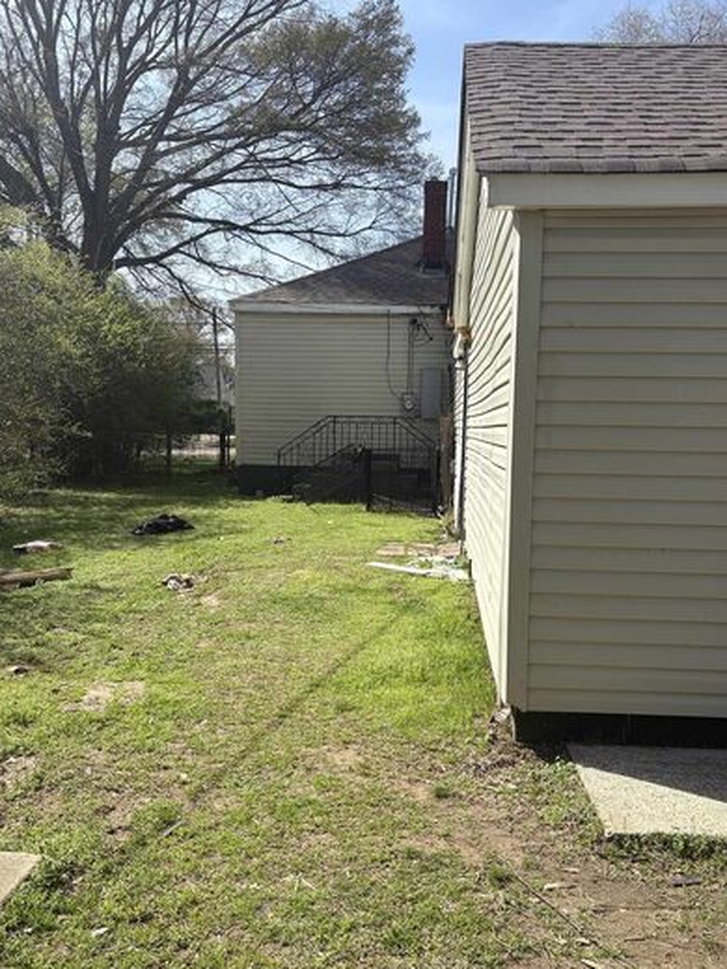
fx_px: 896
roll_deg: -1.0
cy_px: 473
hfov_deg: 44.2
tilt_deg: -1.8
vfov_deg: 56.8
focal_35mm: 32
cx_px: 373
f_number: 1.6
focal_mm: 5.96
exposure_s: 1/2283
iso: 50
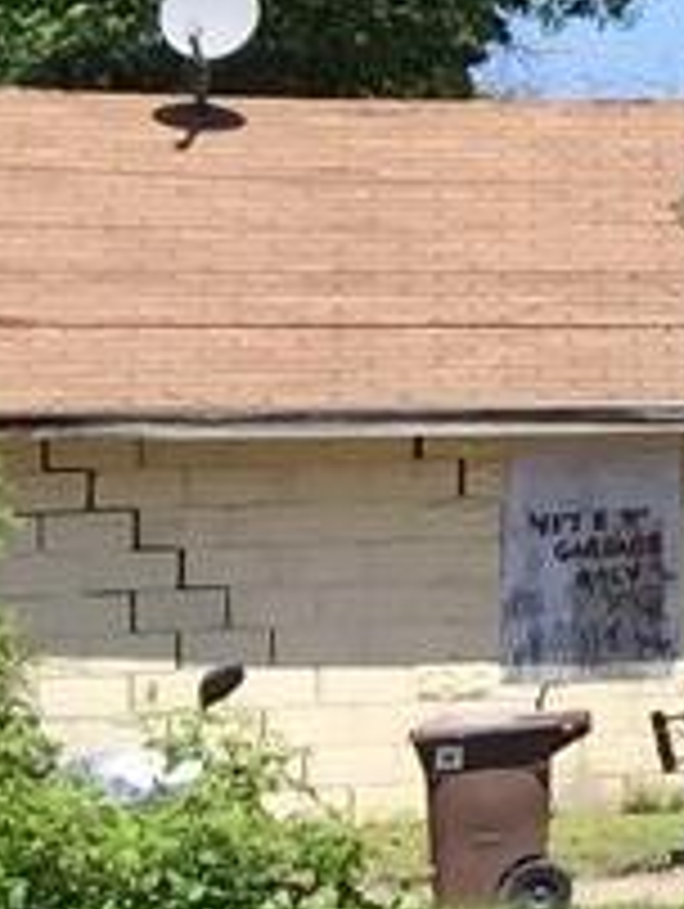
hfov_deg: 5.1
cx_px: 3344
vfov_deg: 8.4
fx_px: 6152
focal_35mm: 234
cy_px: -99
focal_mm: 4.15
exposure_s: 1/1236
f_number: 2.2
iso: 32
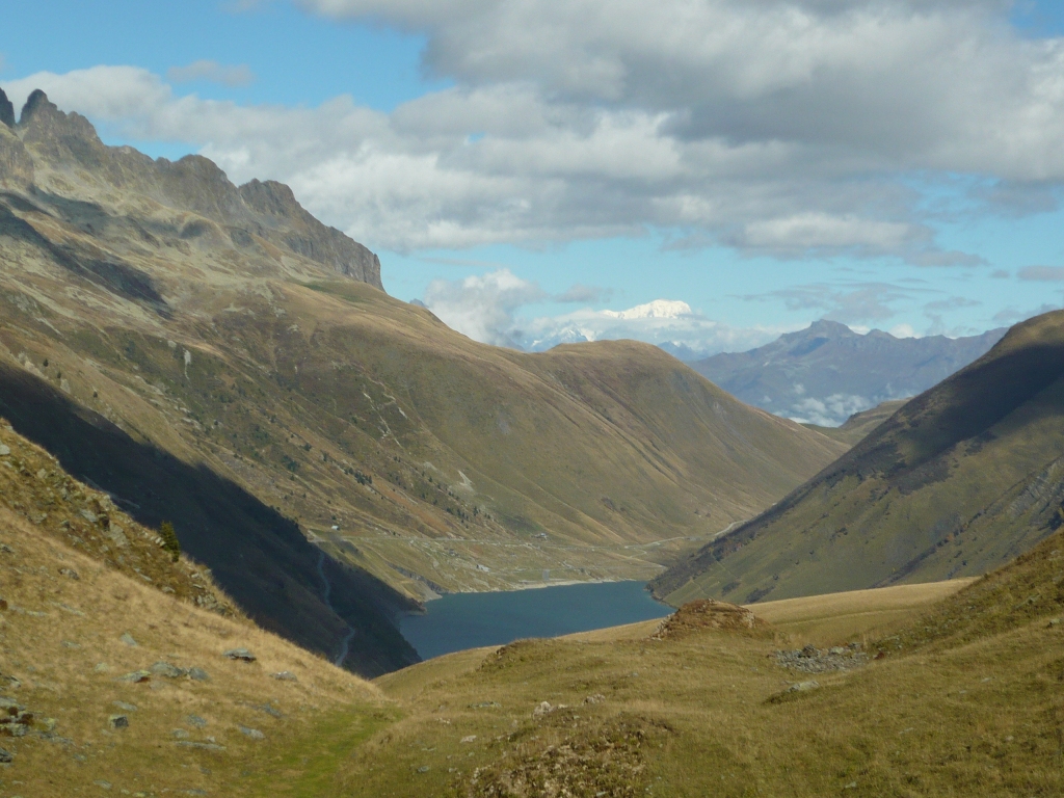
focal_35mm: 79
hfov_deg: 24.7
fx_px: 2428
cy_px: 399
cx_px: 532
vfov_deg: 18.7
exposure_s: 1/200
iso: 100
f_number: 10
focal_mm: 10.2
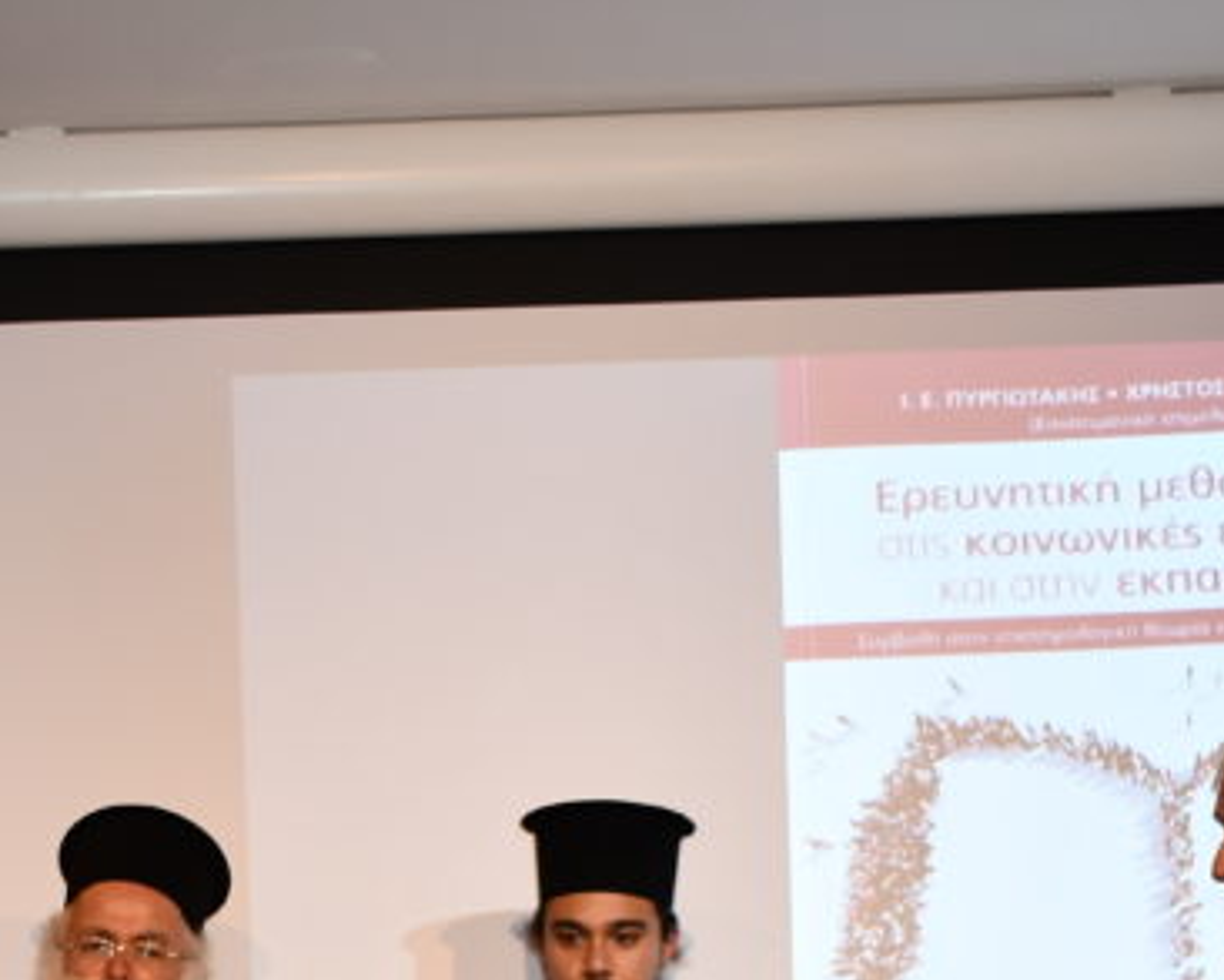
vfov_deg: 14.3
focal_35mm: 105
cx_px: 47
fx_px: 3805
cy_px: 1082
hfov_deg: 17.9
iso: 400
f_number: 4
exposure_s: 1/60
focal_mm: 27
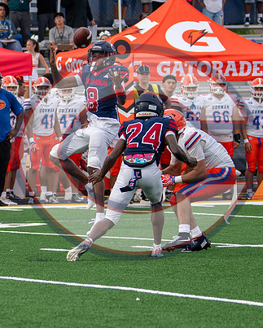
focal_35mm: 430
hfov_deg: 3.6
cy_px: 177
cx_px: -85
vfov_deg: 4.5
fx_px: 4179
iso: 160
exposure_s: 1/1000
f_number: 2.8
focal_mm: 95
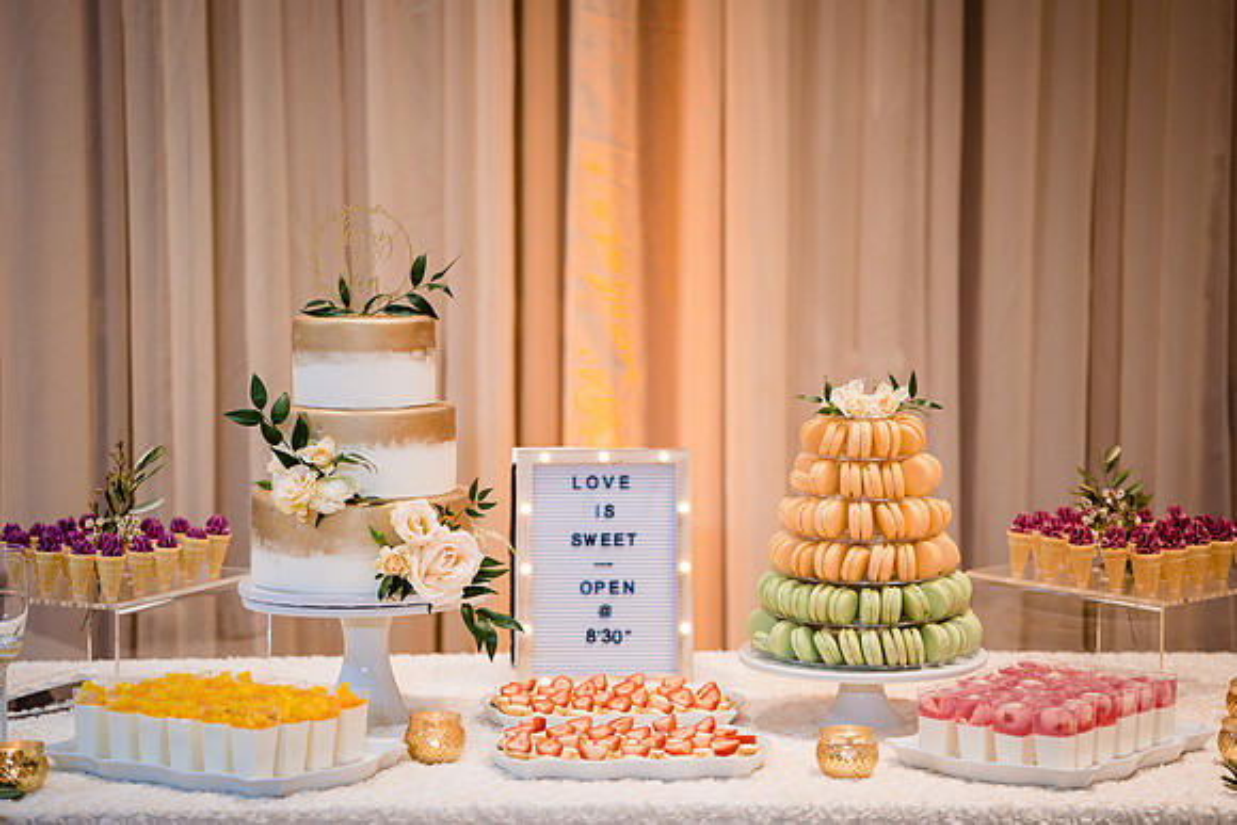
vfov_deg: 16.1
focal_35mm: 85
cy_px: 412
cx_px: 618
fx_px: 2921
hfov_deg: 23.9
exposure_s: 1/100
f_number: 1.8
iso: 500
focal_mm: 85
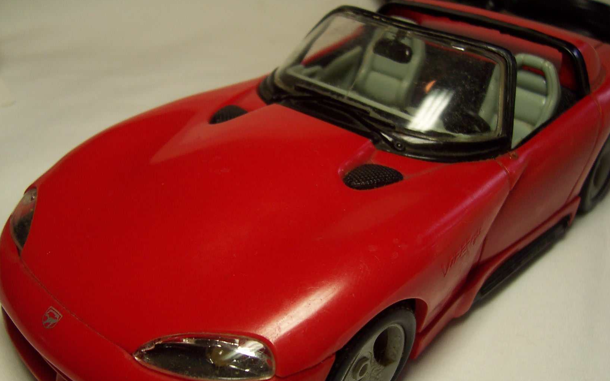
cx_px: 310
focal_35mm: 40
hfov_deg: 49.3
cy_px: 213
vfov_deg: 32.0
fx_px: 665
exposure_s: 1/90
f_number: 2.8
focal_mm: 5.6
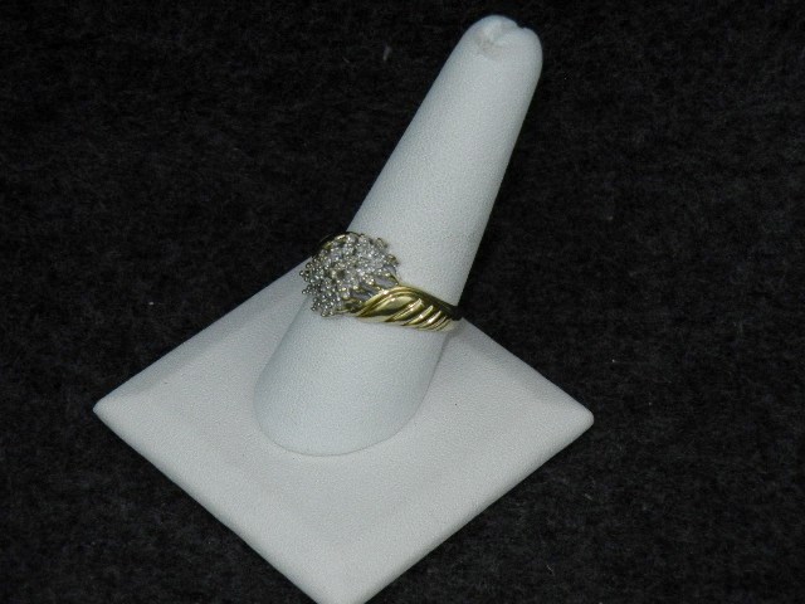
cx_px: 402
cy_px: 302
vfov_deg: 12.8
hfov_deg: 17.0
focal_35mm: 116
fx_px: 2698
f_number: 9.2
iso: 800
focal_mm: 20.9
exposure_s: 1/30
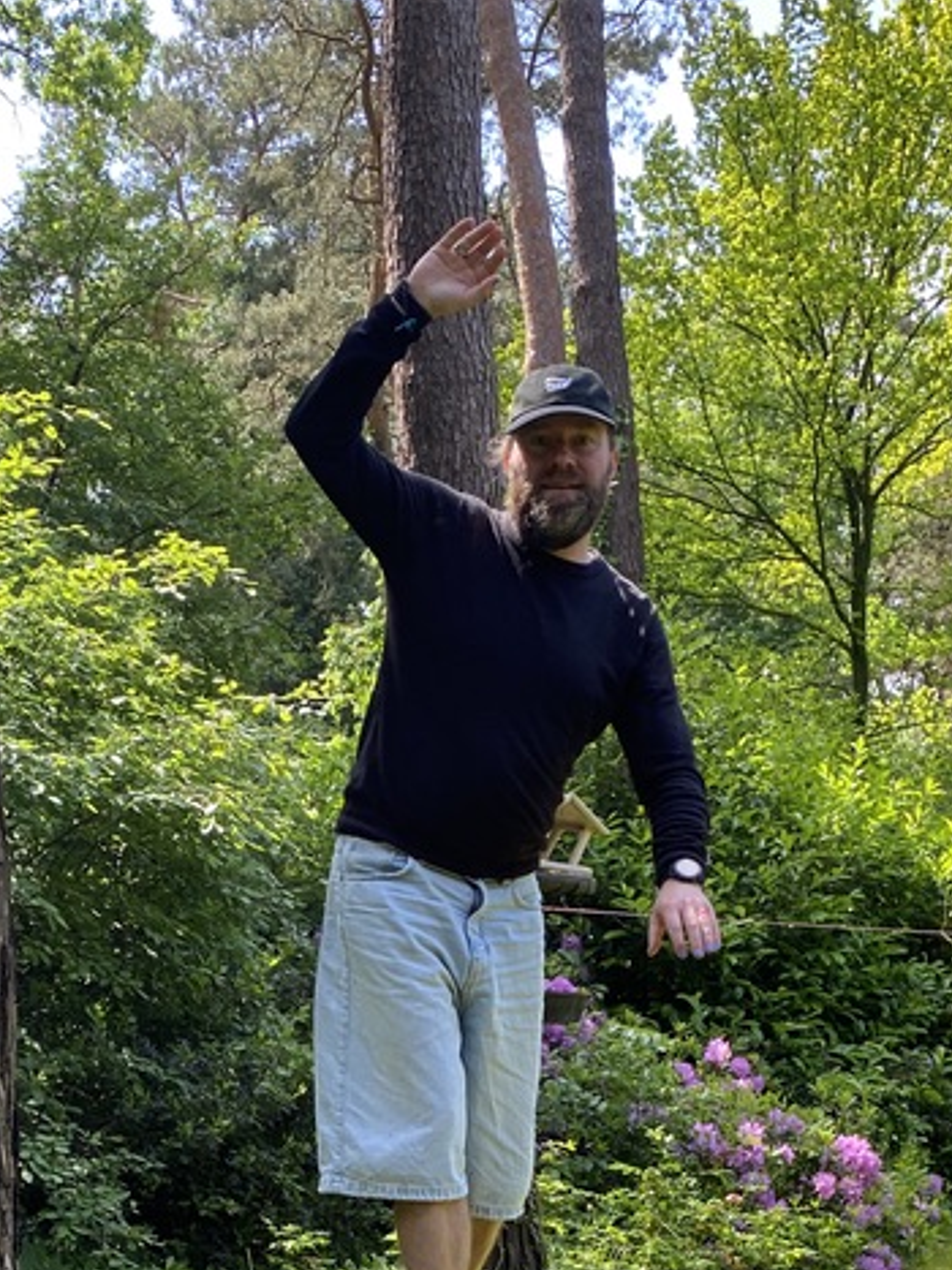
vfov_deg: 31.4
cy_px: 1254
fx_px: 2091
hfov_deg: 25.6
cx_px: 389
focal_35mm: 57
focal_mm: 4.25
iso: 32
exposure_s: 1/285
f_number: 1.8
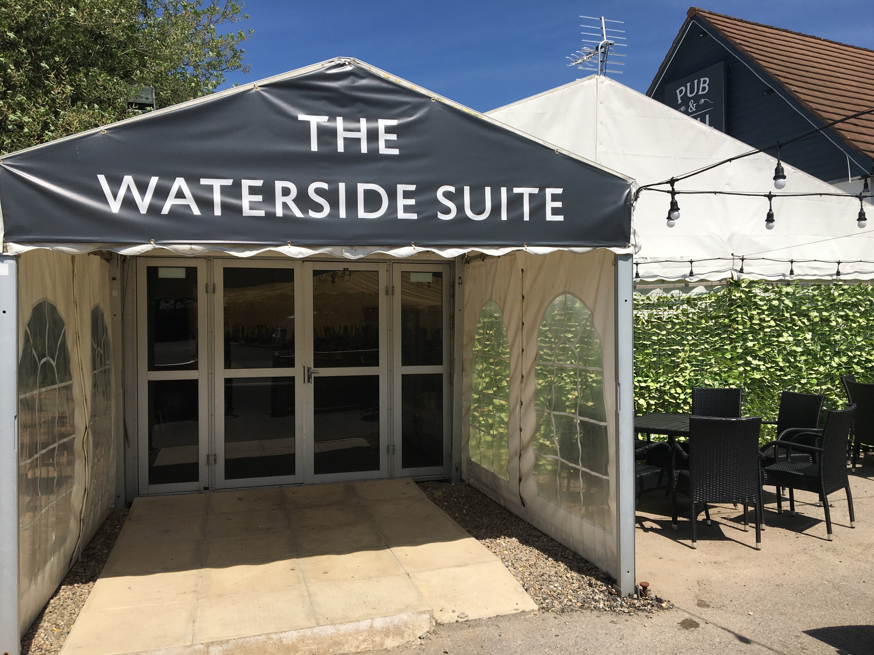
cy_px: 328
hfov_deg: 61.7
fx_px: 732
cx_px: 437
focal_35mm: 29
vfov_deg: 48.2
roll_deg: -0.4
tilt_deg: +1.3
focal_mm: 4.15
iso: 25
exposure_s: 1/2849
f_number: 2.2
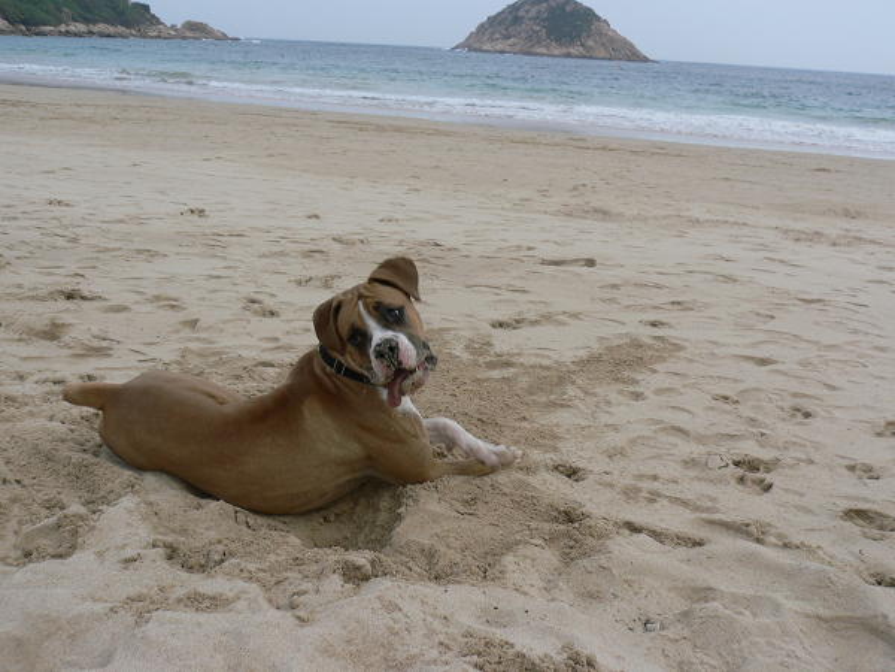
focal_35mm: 41
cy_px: 336
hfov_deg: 45.8
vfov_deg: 35.1
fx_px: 1060
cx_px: 448
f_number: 6.1
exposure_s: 1/250
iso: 64
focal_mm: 6.8
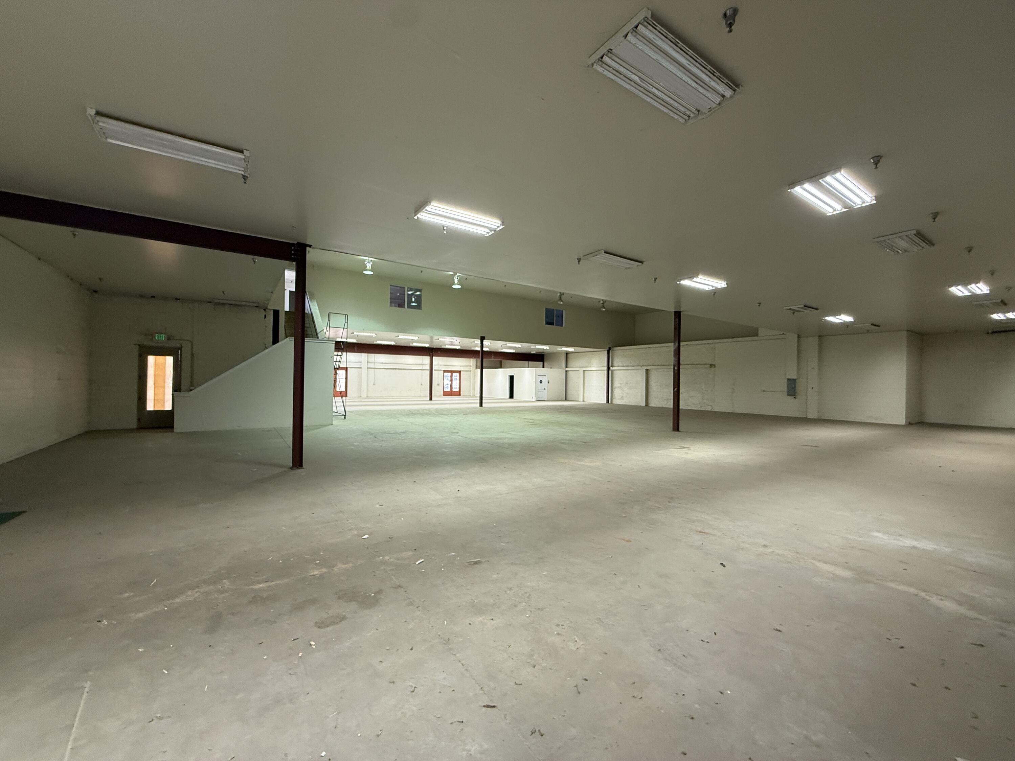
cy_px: 380
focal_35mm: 14
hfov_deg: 102.1
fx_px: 411
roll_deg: -0.8
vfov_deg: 85.7
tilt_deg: +0.8
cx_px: 508
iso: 250
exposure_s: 1/120
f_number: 2.2
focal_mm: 2.22
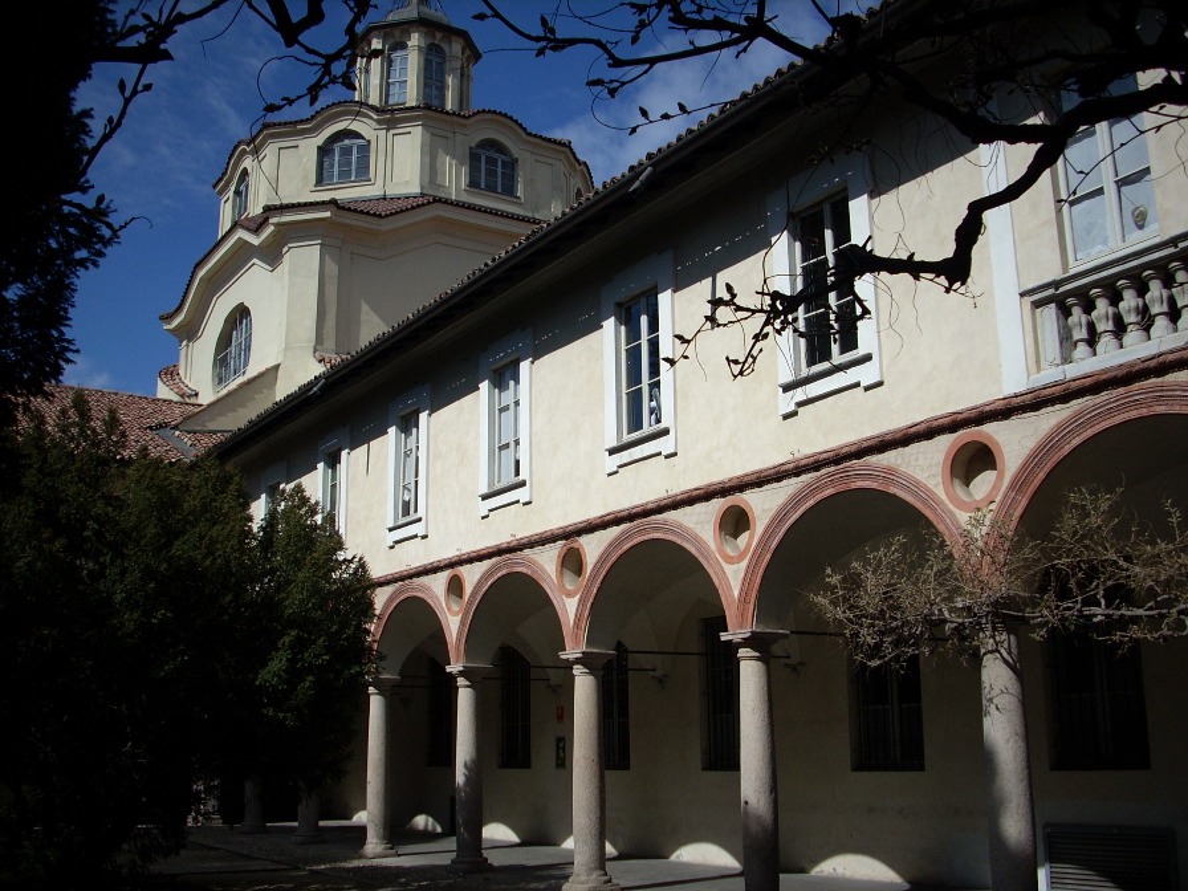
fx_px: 1270
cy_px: 446
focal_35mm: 37
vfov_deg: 38.7
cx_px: 594
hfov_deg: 50.1
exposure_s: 1/522
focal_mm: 6.2
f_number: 5.6
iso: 64
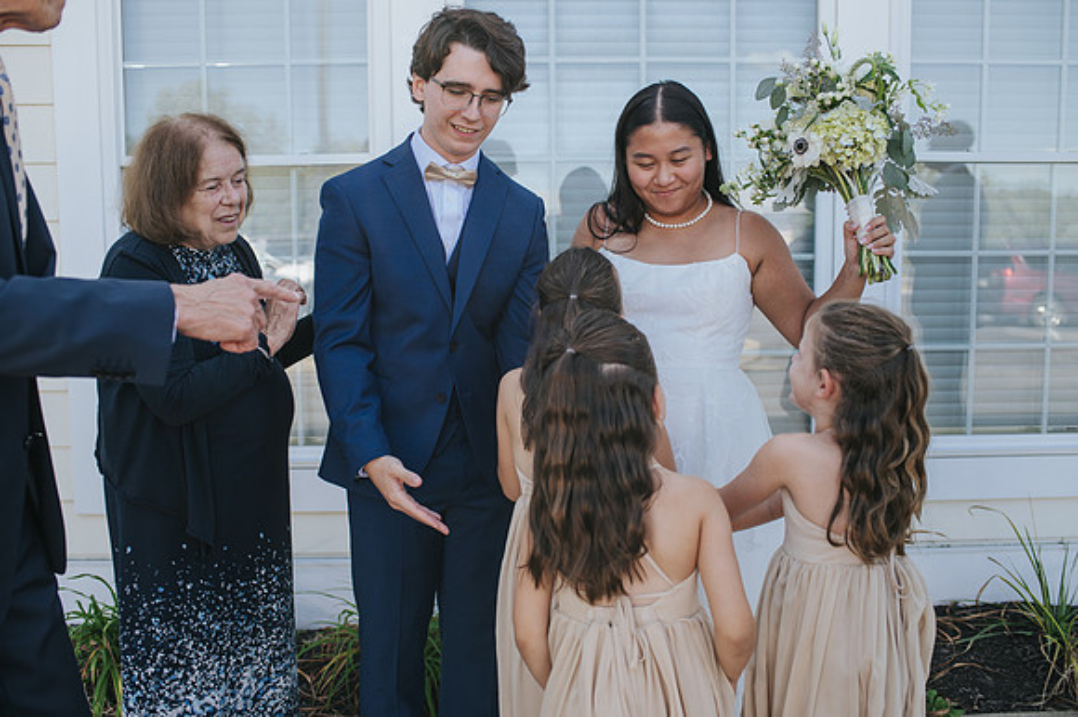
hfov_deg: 54.5
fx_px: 1047
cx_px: 539
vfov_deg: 37.8
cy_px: 358
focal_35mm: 35
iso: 280
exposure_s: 1/400
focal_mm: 35
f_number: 3.5
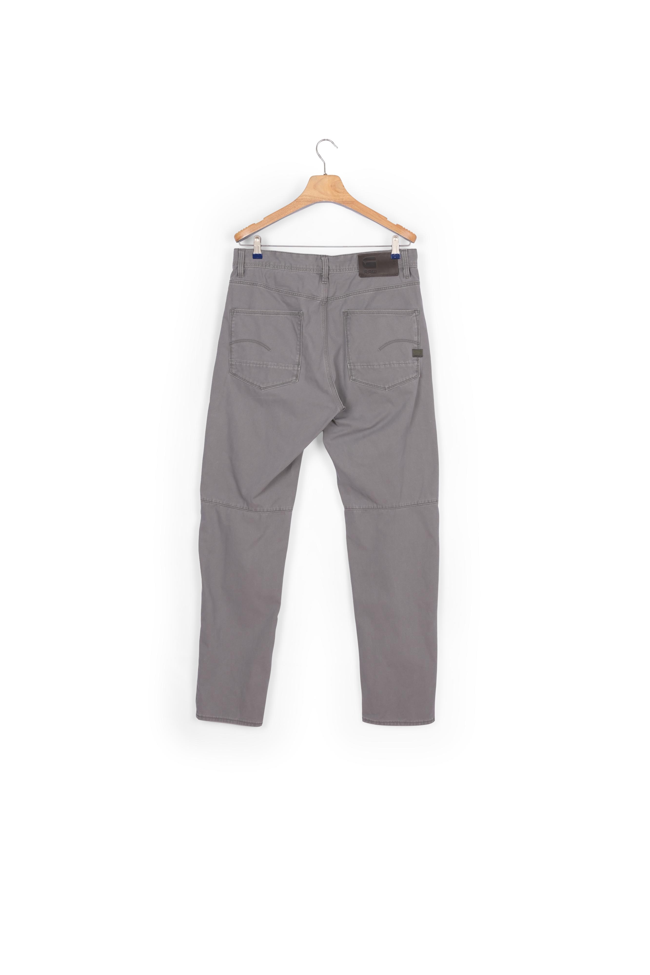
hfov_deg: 35.0
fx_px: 1029
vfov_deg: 50.7
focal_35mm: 38
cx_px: 325
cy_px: 488
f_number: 13
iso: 100
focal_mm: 38
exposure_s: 1/125
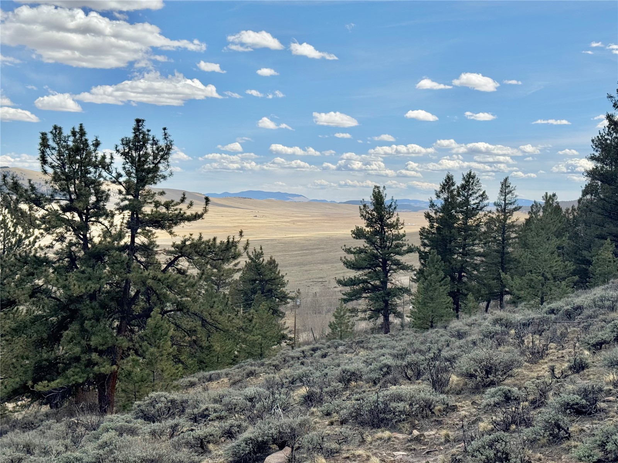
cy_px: 232
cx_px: 309
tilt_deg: -2.2
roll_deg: -1.7
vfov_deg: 30.3
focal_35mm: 48
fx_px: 857
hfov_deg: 39.7
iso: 64
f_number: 1.78
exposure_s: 1/6410
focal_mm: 6.76
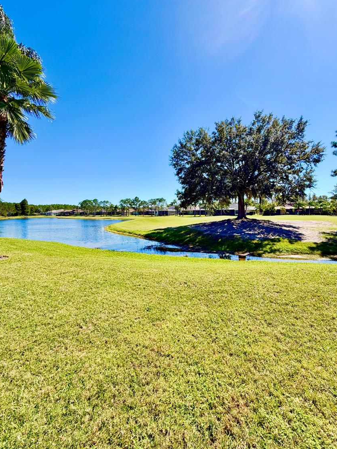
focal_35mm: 15
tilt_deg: -0.3
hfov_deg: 81.7
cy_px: 213
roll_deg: +0.4
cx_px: 176
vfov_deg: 98.1
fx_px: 195
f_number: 2.2
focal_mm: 2.22
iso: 32
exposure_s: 1/770
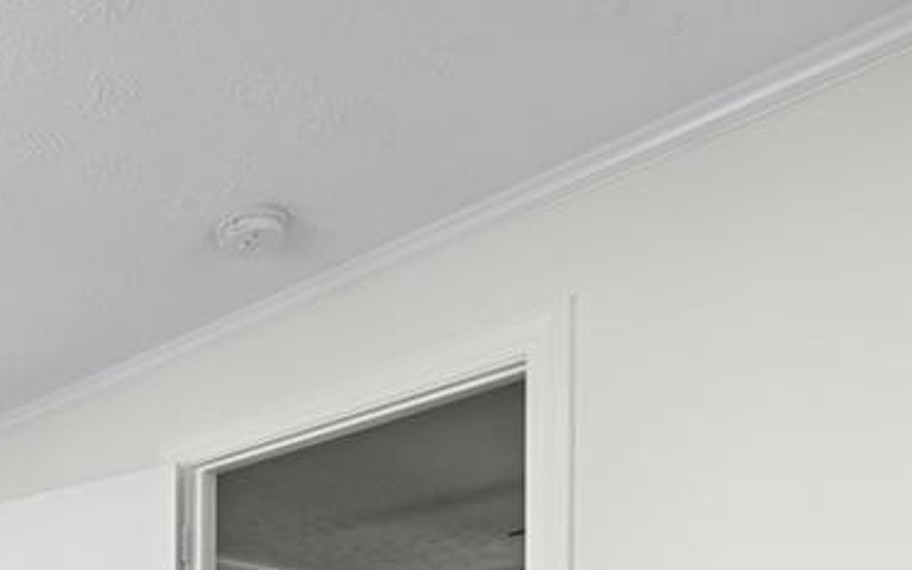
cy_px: 808
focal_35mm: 39
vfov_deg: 26.0
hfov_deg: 37.6
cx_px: -190
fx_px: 970
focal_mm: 14
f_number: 5.6
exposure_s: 1/20
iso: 200
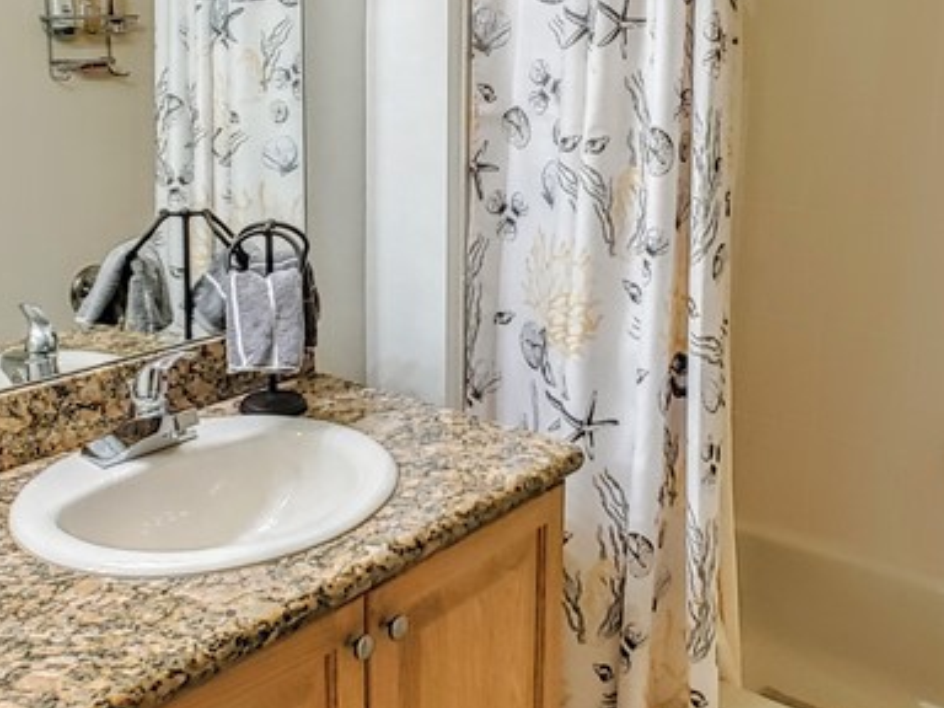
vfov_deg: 35.7
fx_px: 1091
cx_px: 455
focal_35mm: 40
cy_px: 252
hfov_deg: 46.8
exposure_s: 1/40
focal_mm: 1.78
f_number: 1.9
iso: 100
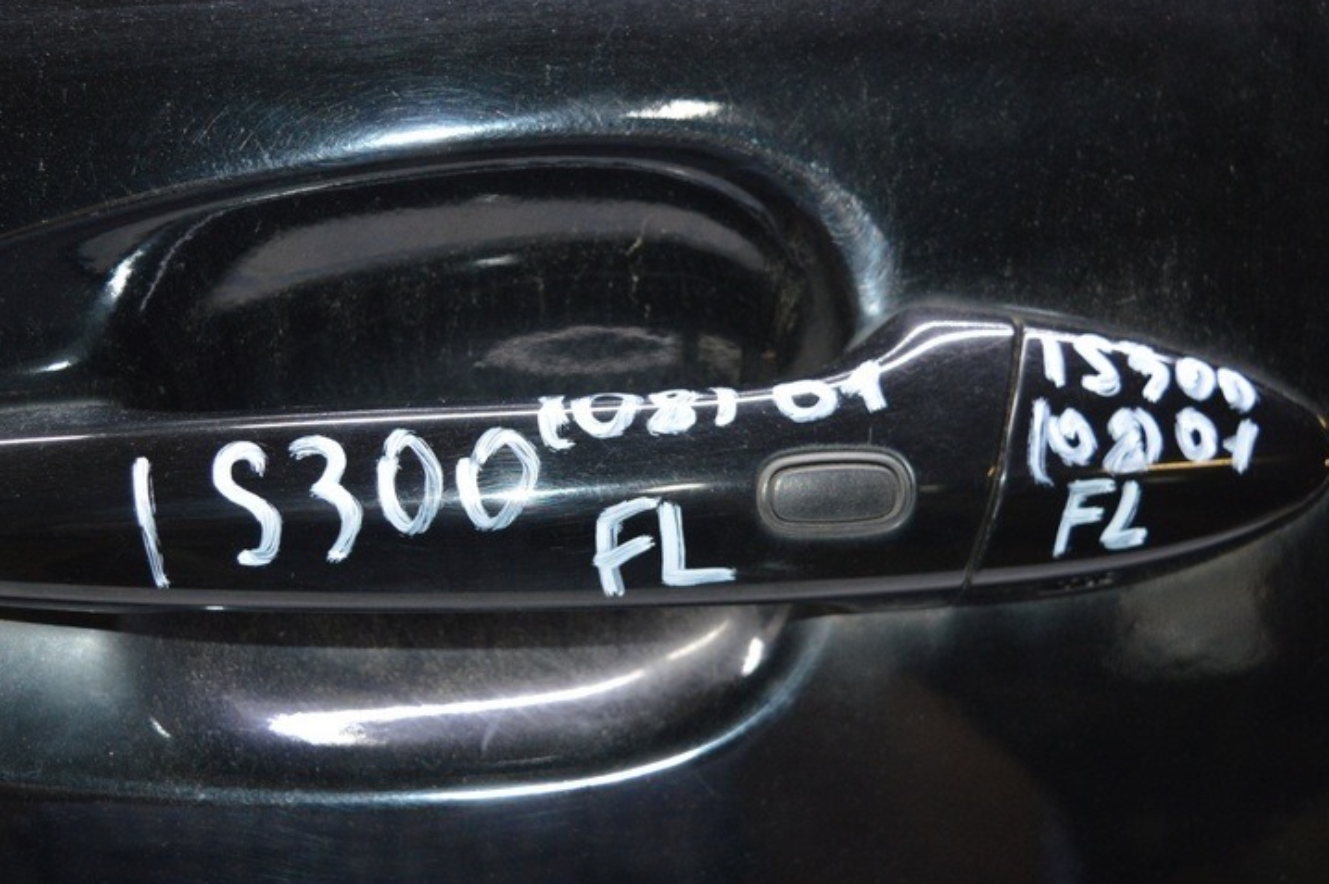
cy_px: 477
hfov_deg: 33.3
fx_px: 2213
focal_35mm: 60
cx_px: 515
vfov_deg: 22.6
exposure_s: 1/60
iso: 900
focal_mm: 28
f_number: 4.2
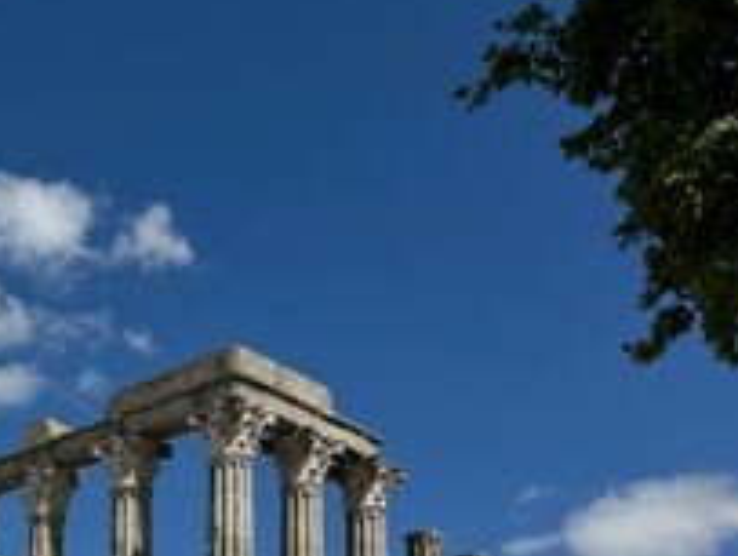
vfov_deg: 23.0
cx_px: -44
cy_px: 656
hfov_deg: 29.8
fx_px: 1260
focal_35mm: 59
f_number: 1.78
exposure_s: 1/10417
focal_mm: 6.76
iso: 80
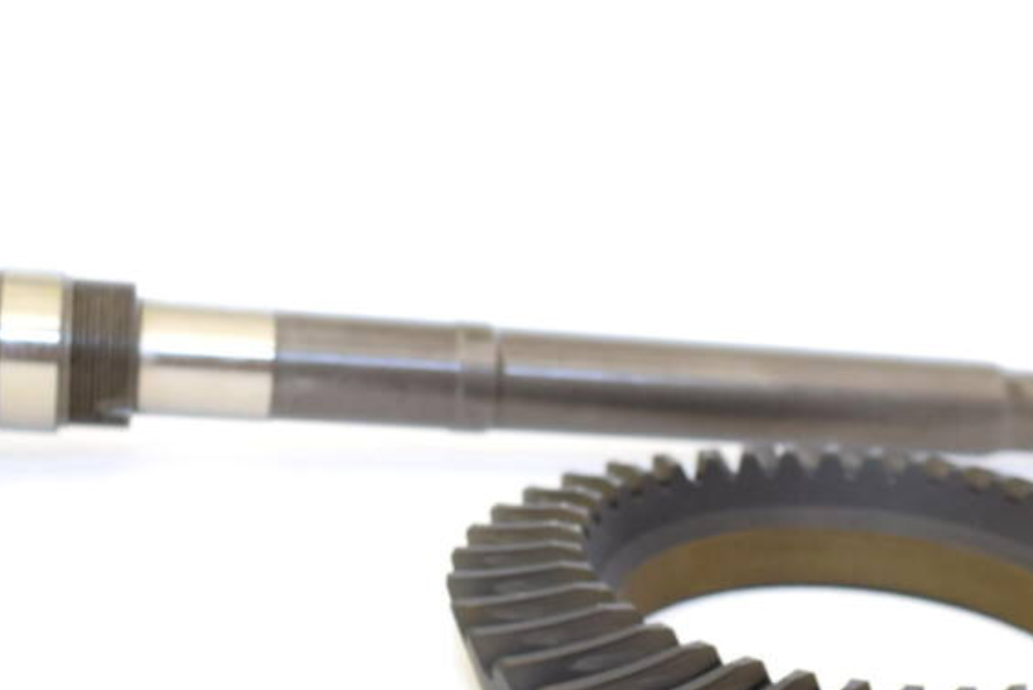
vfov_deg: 17.0
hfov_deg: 25.1
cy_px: 499
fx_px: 2297
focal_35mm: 80
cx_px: 772
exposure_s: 1/125
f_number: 5.6
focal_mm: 20
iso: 400
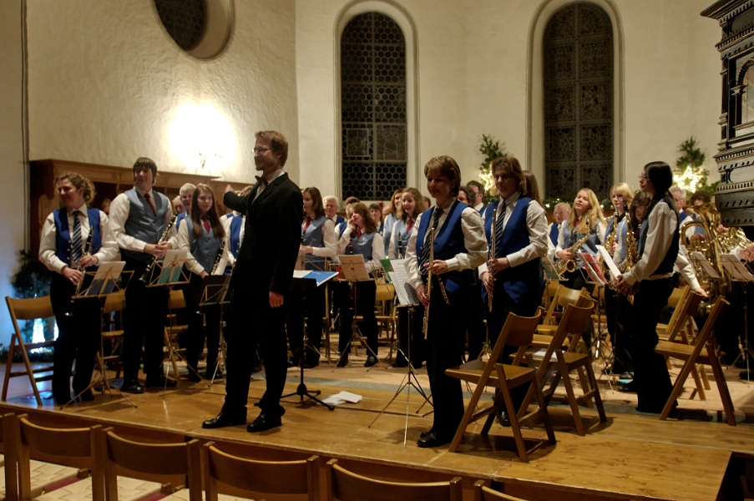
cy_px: 250
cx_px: 377
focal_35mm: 36
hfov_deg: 53.2
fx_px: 753
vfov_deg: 36.8
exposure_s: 1/40
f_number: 2.8
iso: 1600
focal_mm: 24
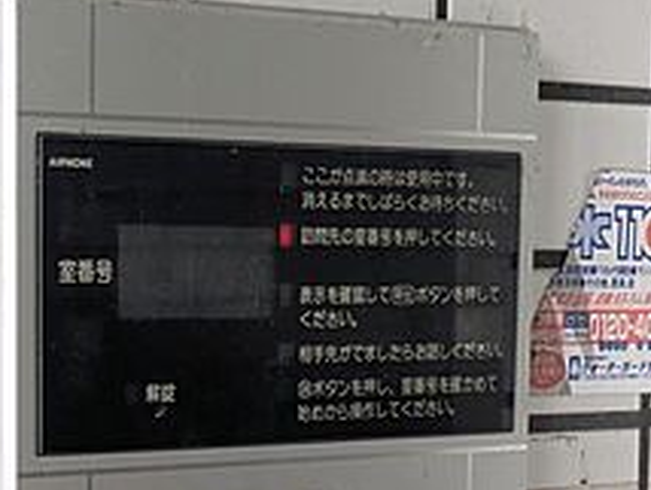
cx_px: 224
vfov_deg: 9.6
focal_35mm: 152
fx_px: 2862
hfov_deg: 13.0
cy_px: 673
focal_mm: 5.43
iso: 115
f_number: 1.89
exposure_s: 1/60
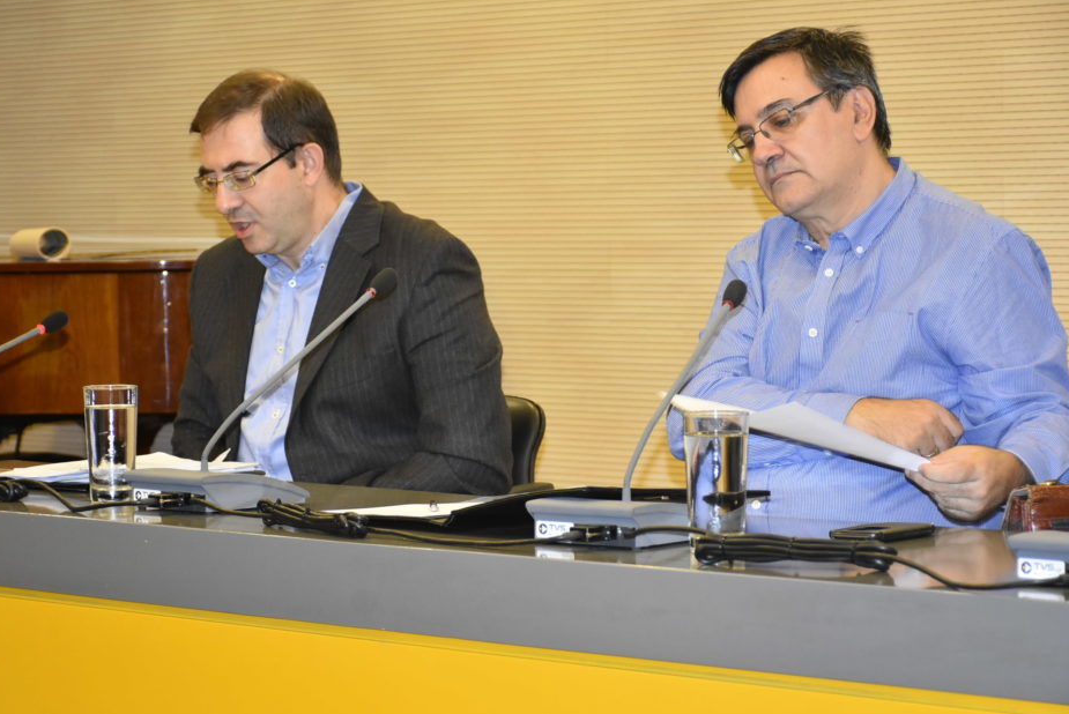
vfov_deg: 13.3
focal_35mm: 103
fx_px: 3060
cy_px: 387
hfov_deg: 19.8
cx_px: 487
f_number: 5.6
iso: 1600
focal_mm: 62
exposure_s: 1/80
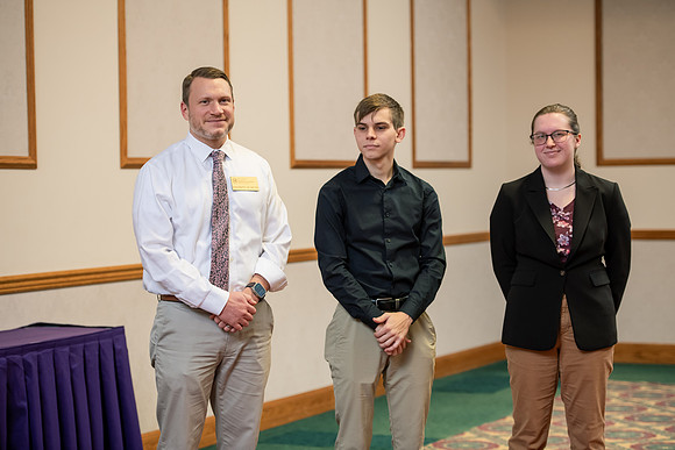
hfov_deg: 22.1
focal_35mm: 92
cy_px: 225
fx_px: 1725
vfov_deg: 14.9
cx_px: 338
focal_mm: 92
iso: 1000
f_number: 3.2
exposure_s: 1/125
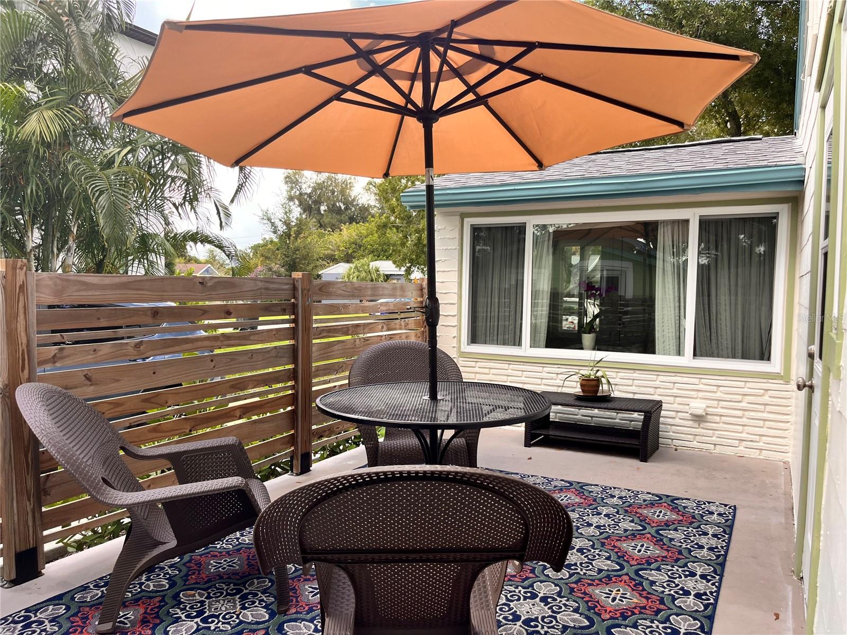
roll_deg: -0.5
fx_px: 636
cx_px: 424
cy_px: 318
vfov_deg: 53.1
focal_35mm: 26
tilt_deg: -2.8
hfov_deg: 67.3
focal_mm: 5.1
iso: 50
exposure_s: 1/418
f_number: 1.6
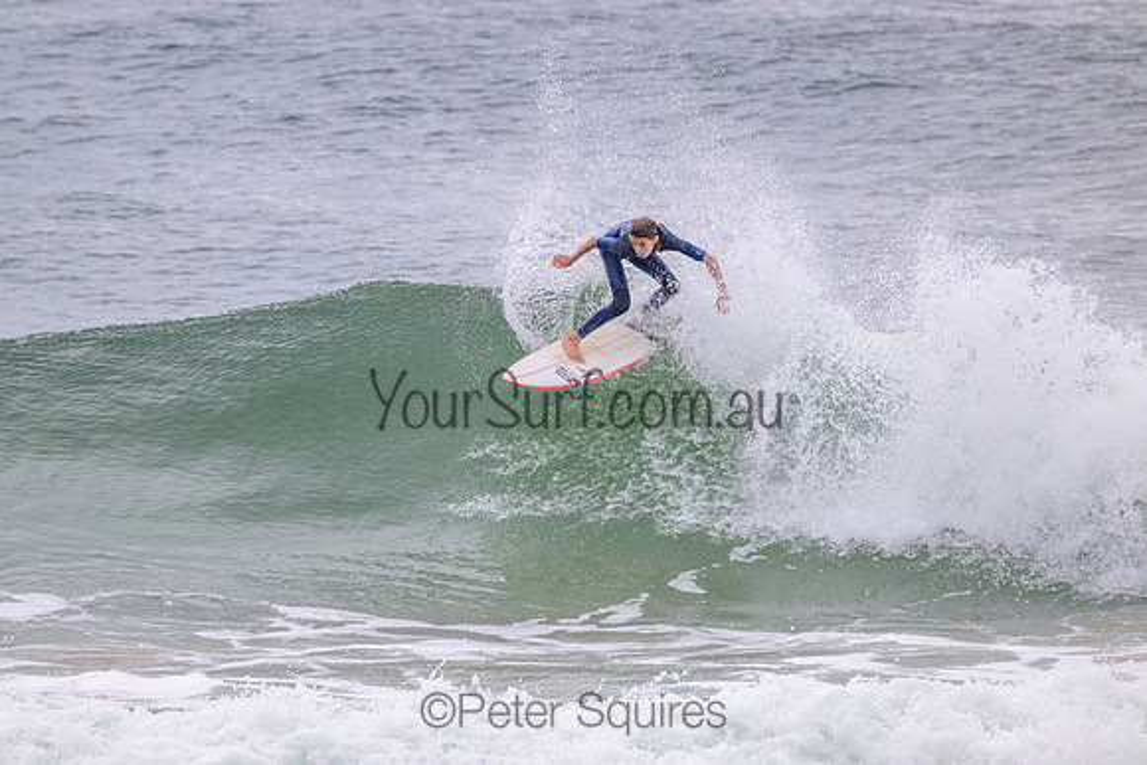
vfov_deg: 1.7
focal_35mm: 800
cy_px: 382
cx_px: 574
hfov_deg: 2.6
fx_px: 25494
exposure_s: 1/2000
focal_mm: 800
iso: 2800
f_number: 11
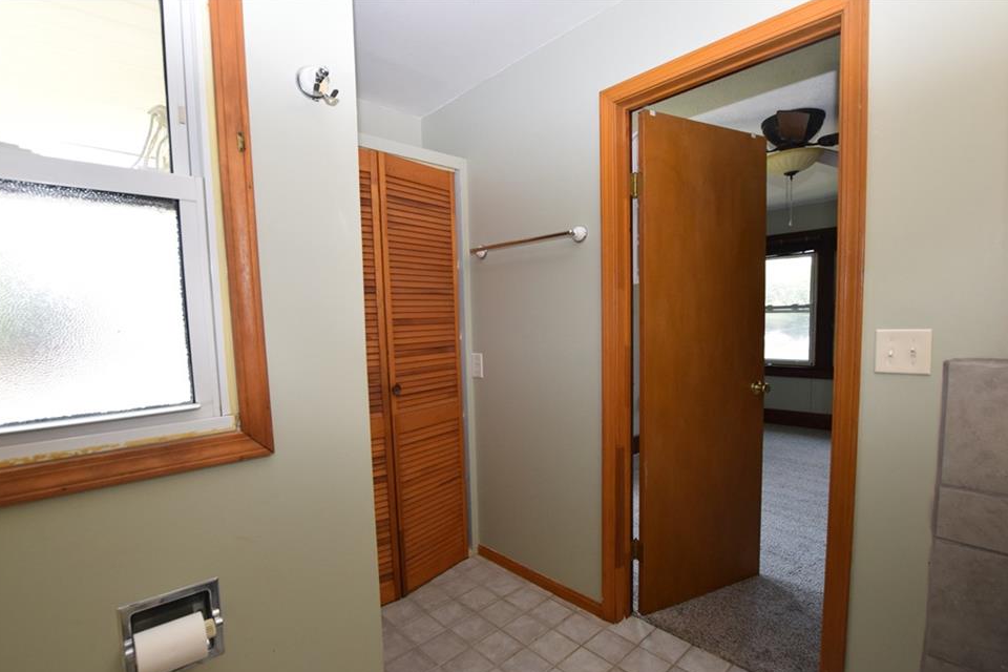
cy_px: 355
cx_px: 505
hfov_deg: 96.7
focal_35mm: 16
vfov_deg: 73.7
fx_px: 448
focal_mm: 10
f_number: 5.6
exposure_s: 1/125
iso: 800
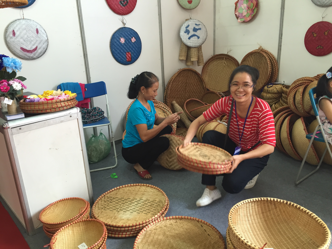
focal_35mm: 29
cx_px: 166
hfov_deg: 61.7
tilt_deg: -18.0
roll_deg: +2.0
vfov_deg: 48.2
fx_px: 278
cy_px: 124
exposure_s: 1/30
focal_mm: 4.15
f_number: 2.2
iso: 80
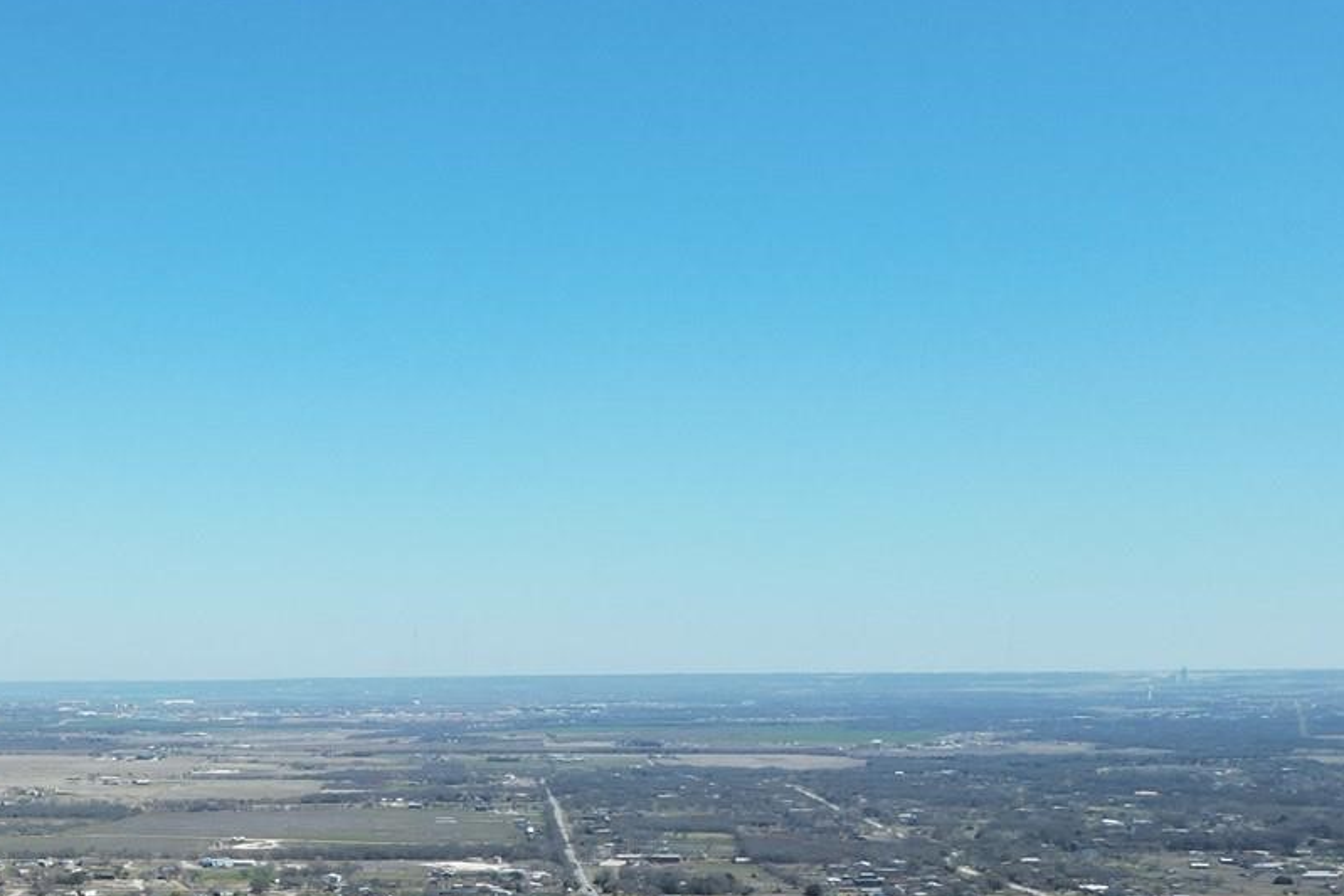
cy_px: 1215
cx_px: 5
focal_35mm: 64
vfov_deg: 19.4
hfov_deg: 29.4
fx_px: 2390
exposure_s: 1/2500
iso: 100
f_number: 1.7
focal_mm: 6.72
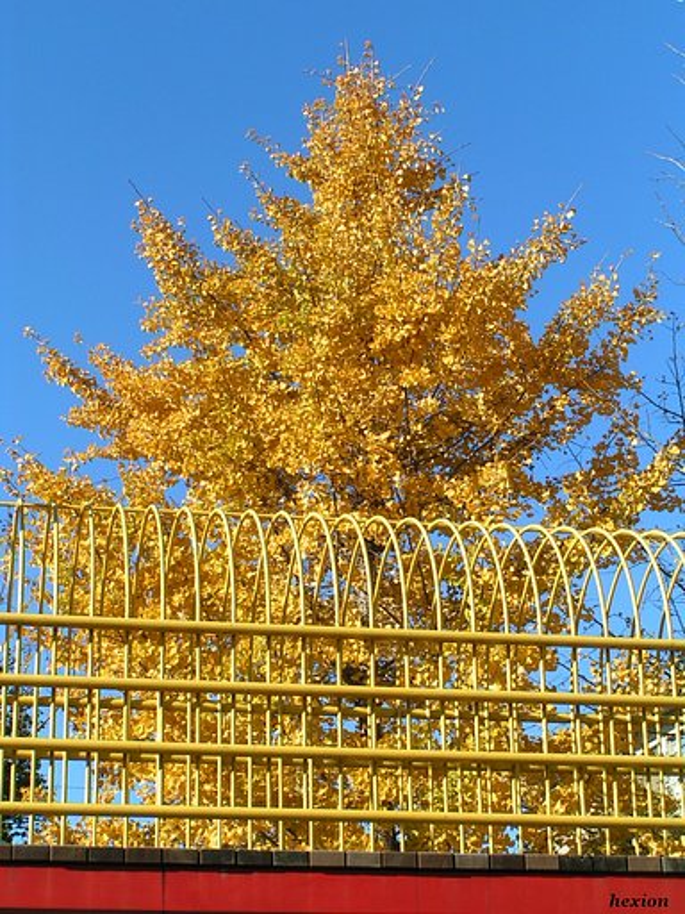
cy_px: 457
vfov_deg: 26.0
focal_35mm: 75
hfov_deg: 19.6
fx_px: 1979
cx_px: 342
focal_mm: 11.5
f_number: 8
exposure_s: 1/160
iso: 50
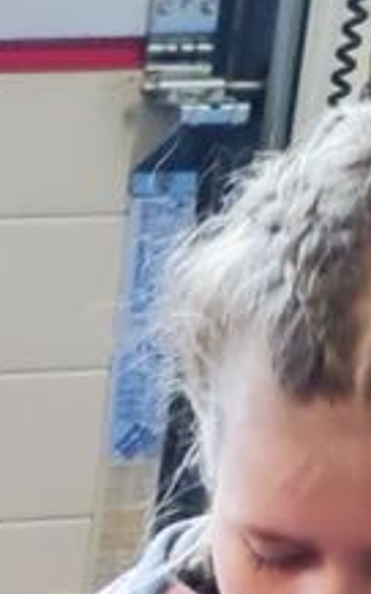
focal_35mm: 162
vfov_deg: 10.2
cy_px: 1672
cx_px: -641
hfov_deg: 7.4
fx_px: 2624
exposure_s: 1/50
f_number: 1.79
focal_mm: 4.71
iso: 179
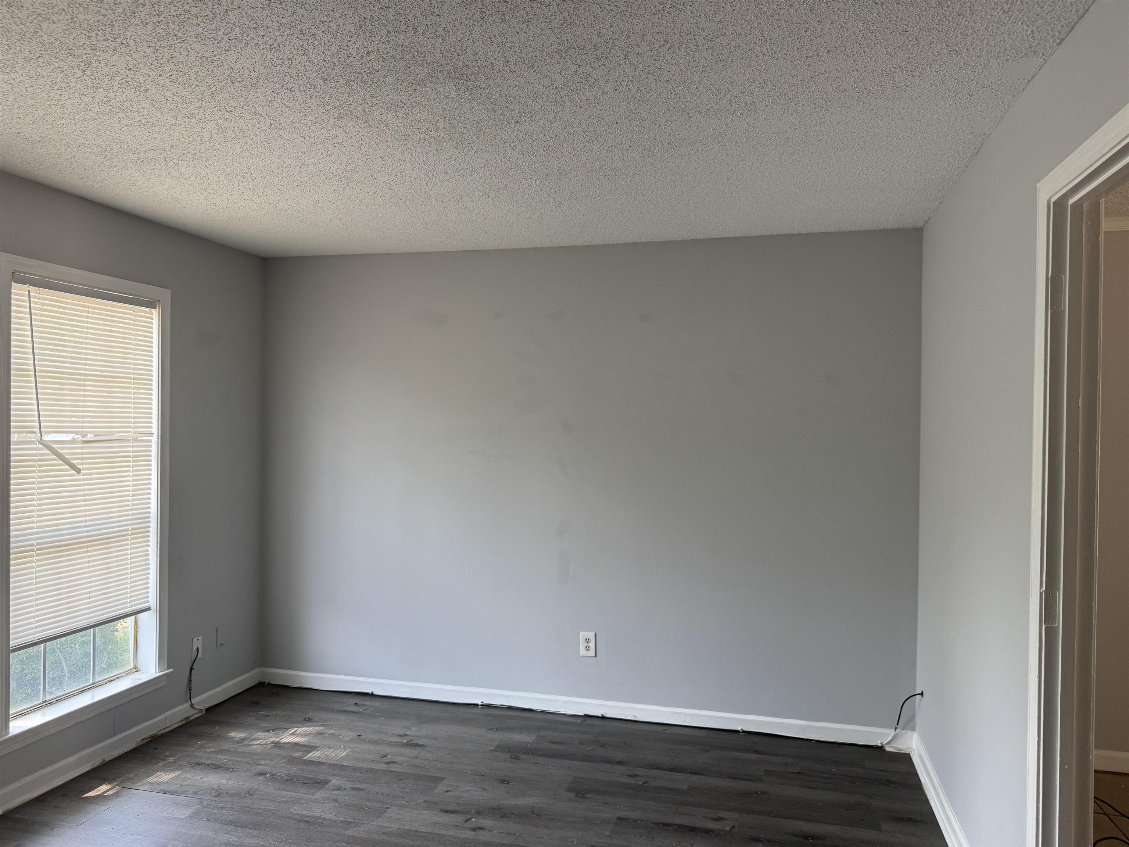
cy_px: 424
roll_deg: -0.5
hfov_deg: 71.6
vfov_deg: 56.8
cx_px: 564
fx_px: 783
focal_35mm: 24
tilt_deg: +1.0
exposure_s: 1/121
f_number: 1.78
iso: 125
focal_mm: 6.76
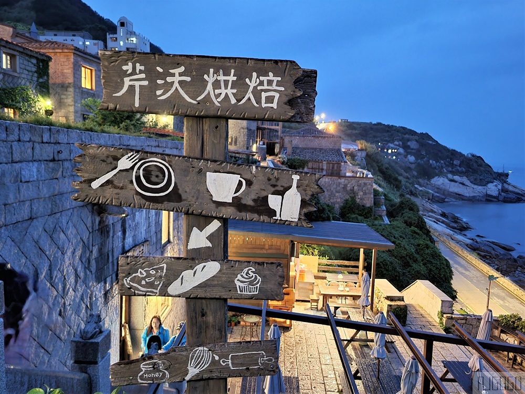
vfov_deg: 53.1
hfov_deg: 67.3
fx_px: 394
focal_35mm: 26
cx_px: 262
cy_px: 197
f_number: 1.8
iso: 1000
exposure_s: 1/8
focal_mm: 5.4
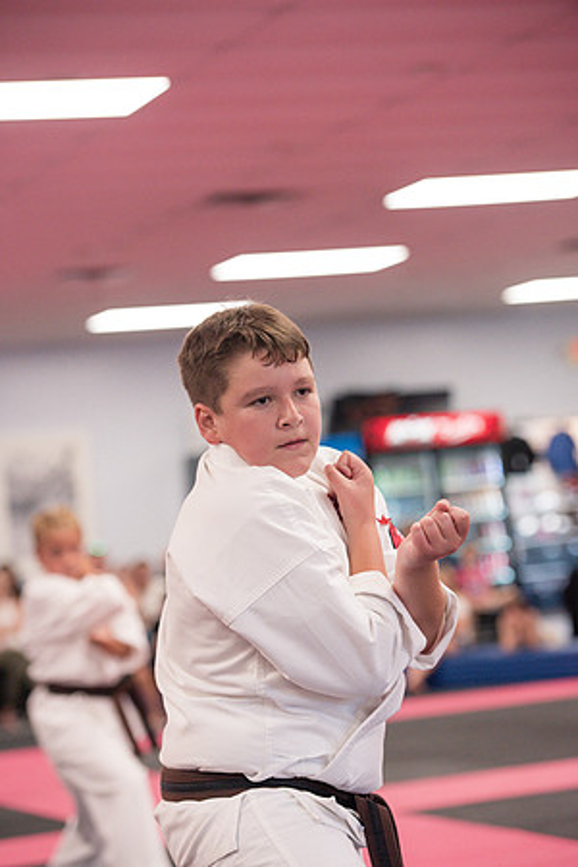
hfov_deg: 12.5
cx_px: 289
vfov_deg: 18.6
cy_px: 434
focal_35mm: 110
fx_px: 2649
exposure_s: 1/400
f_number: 3.5
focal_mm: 110
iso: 1600
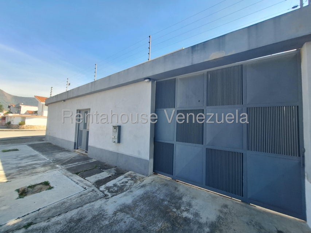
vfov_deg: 89.9
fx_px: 117
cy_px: 116
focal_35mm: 13
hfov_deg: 106.2
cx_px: 156
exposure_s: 1/841
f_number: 2.2
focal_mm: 1.74
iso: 40
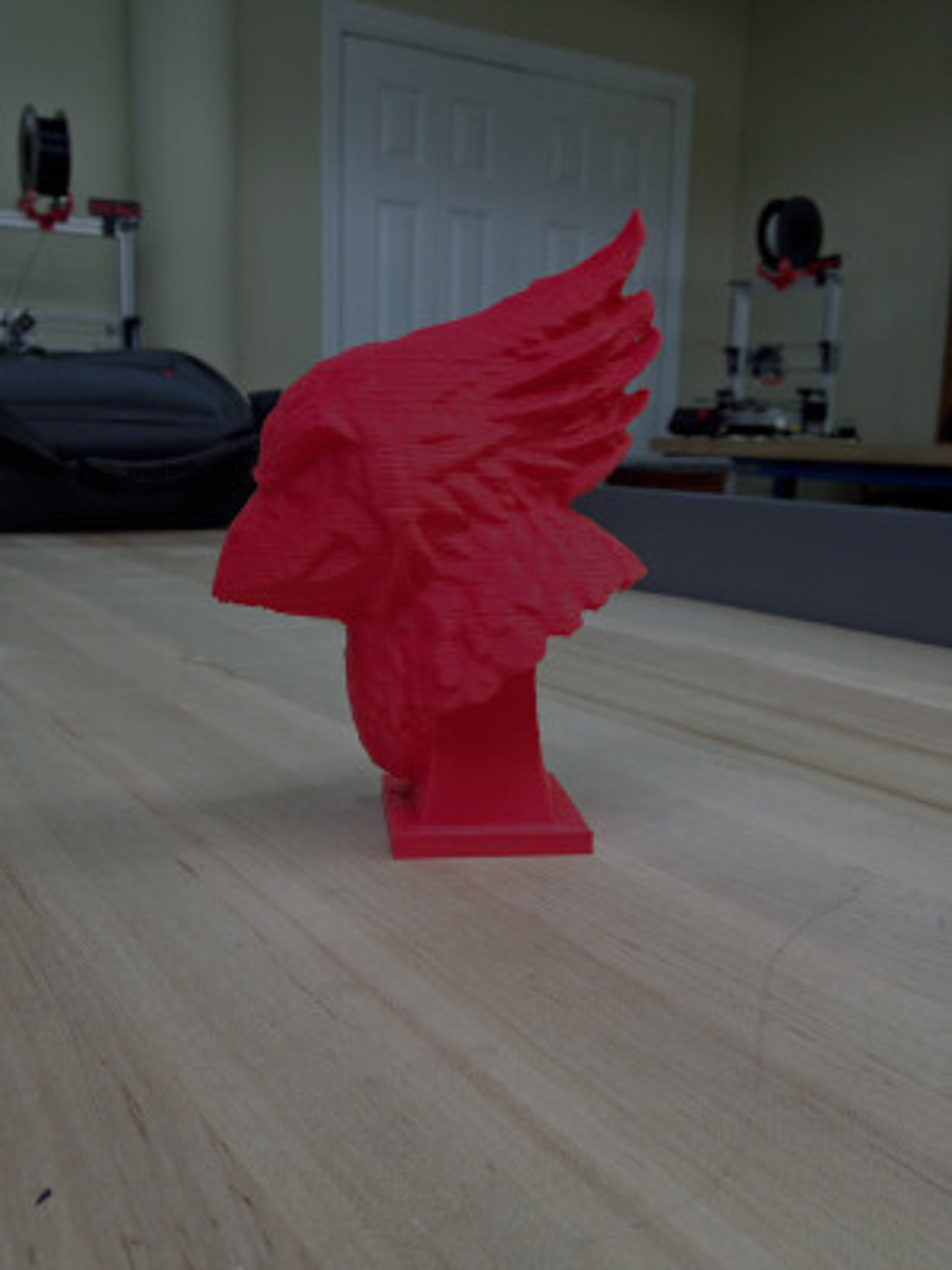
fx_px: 1283
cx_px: 476
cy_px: 635
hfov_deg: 40.7
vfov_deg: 52.6
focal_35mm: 35
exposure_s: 1/20
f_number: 2.4
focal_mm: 4.28
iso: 50
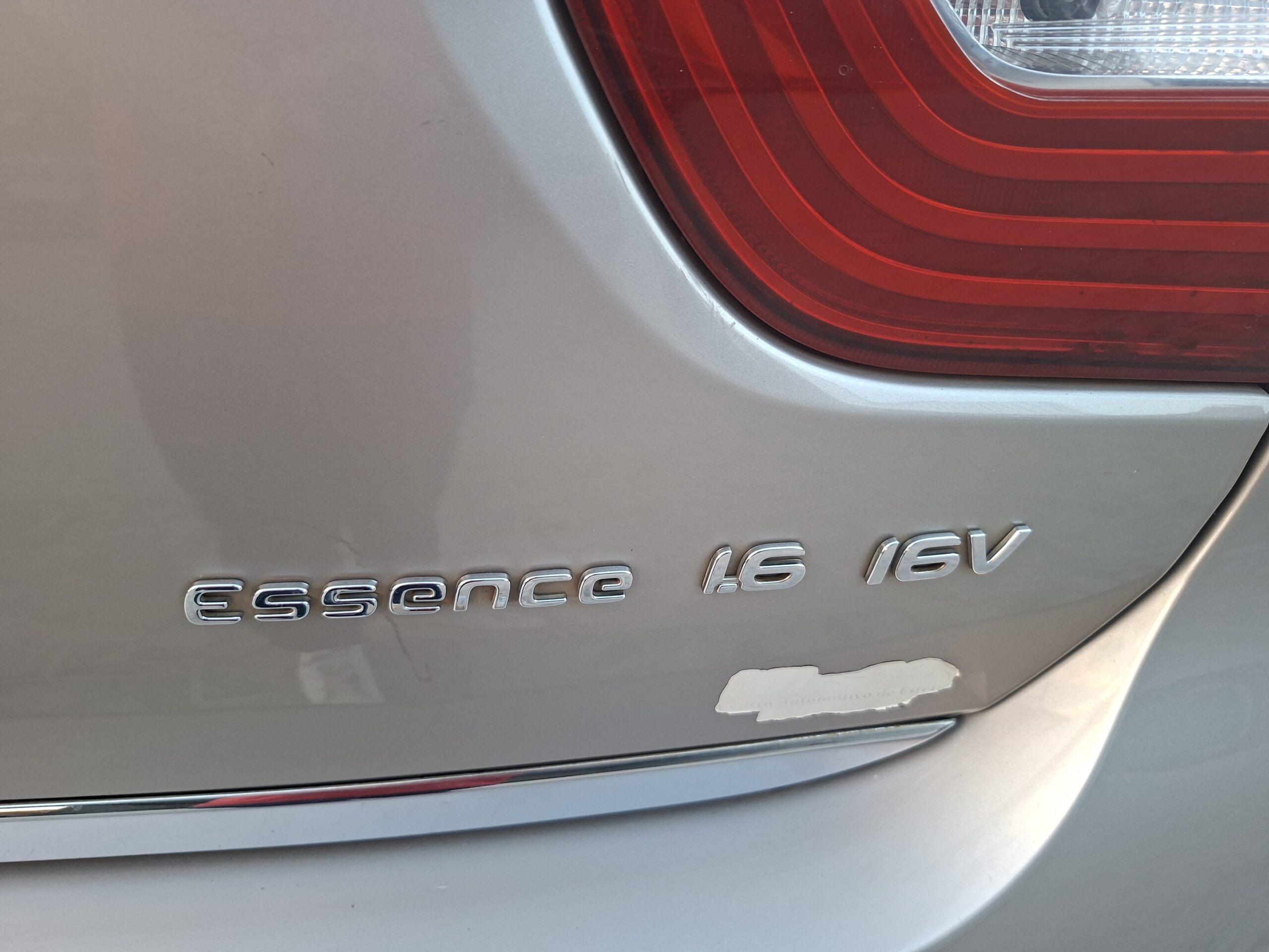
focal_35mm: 23
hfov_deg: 73.9
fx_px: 843
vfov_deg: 58.9
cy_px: 476
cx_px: 634
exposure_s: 1/120
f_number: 1.8
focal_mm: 5.54
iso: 320
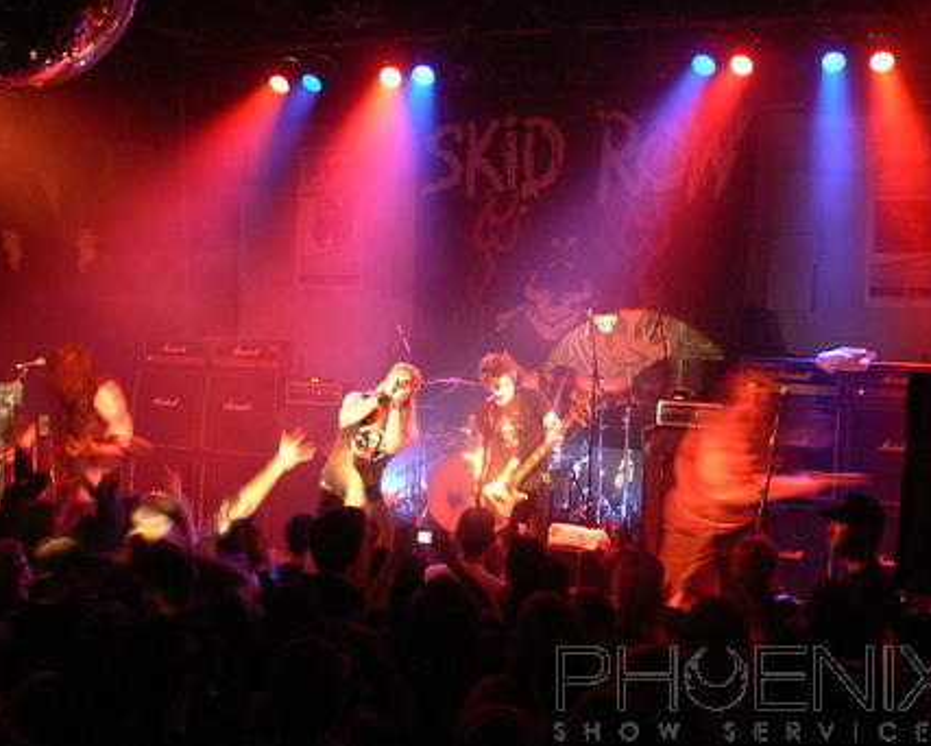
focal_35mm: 40
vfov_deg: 37.4
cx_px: 469
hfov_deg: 45.8
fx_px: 1103
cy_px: 368
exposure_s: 1/4
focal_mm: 7.4
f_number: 2.8
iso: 200
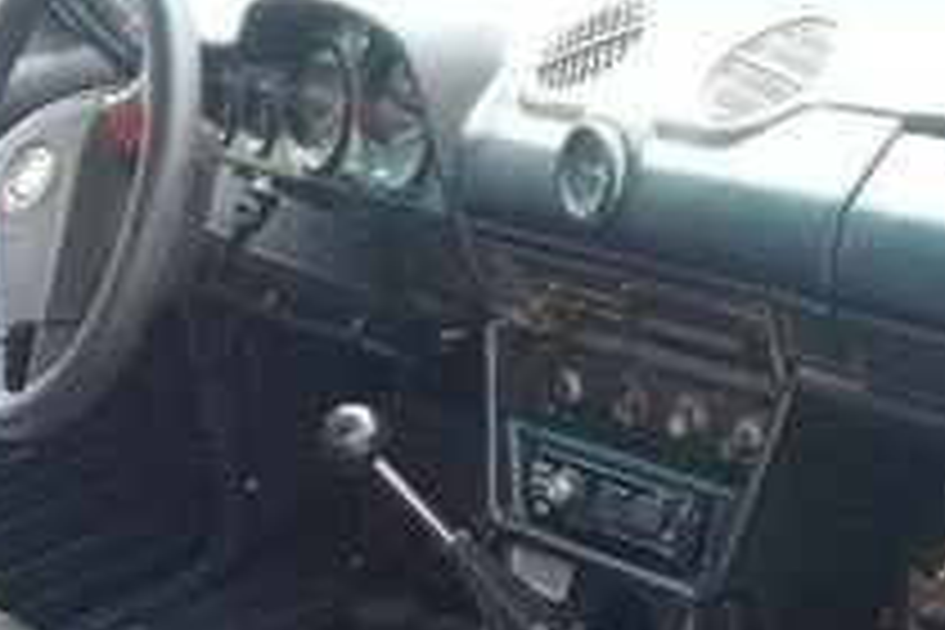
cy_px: 932
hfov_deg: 26.5
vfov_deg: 16.4
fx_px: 1995
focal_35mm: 76
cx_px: 342
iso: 64
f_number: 2.2
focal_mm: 3.3
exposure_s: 1/100
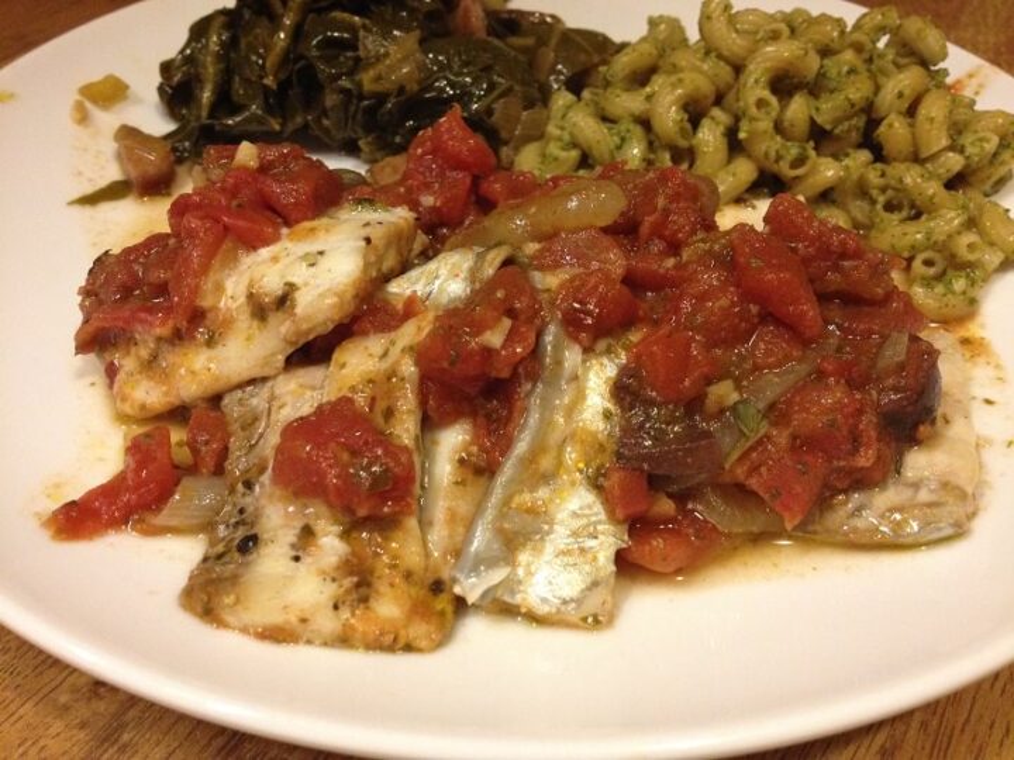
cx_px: 507
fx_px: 1025
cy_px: 380
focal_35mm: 35
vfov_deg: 40.7
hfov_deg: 52.6
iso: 320
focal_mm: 4.28
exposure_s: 1/20
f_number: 2.4
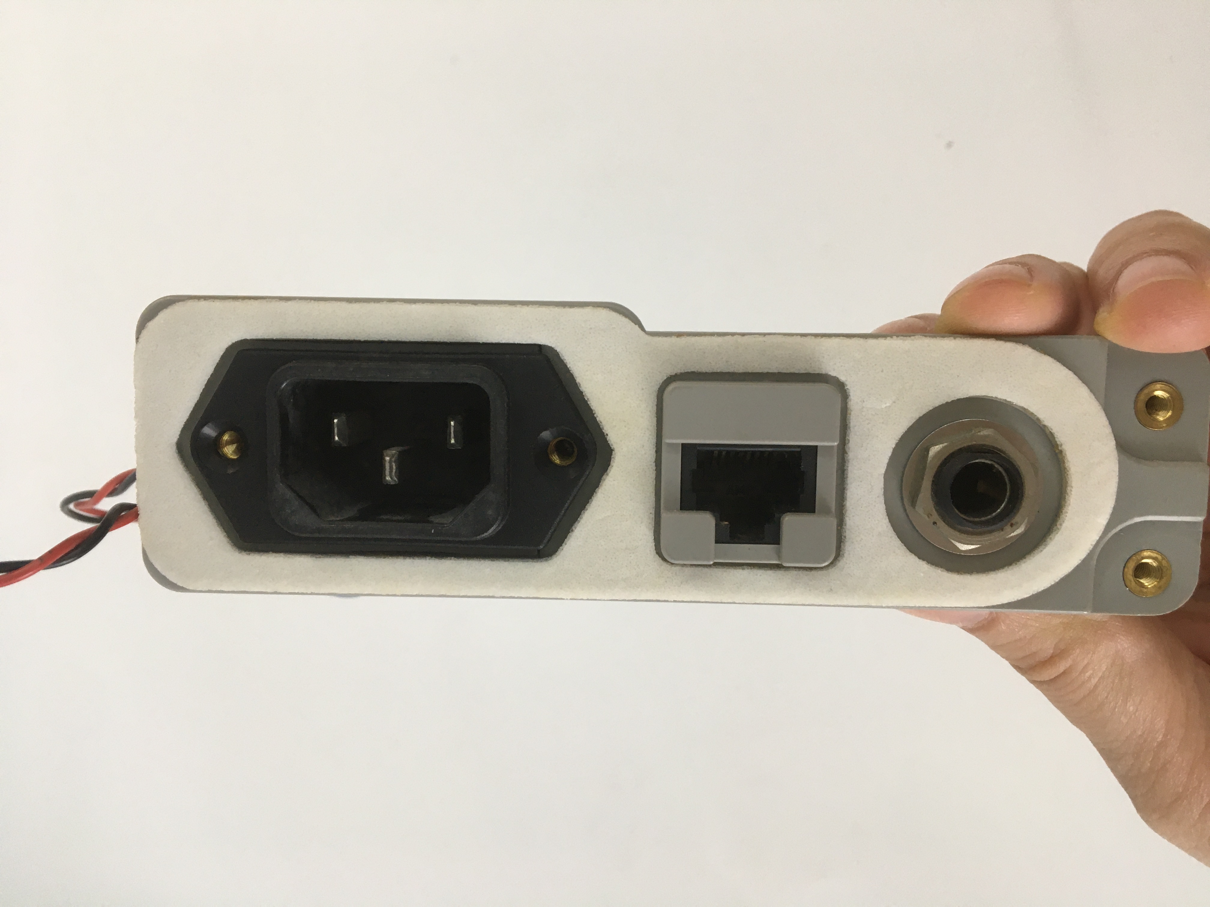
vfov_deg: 48.2
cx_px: 605
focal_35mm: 29
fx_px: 1014
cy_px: 454
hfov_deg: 61.7
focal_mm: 4.15
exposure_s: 1/33
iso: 40
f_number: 2.2
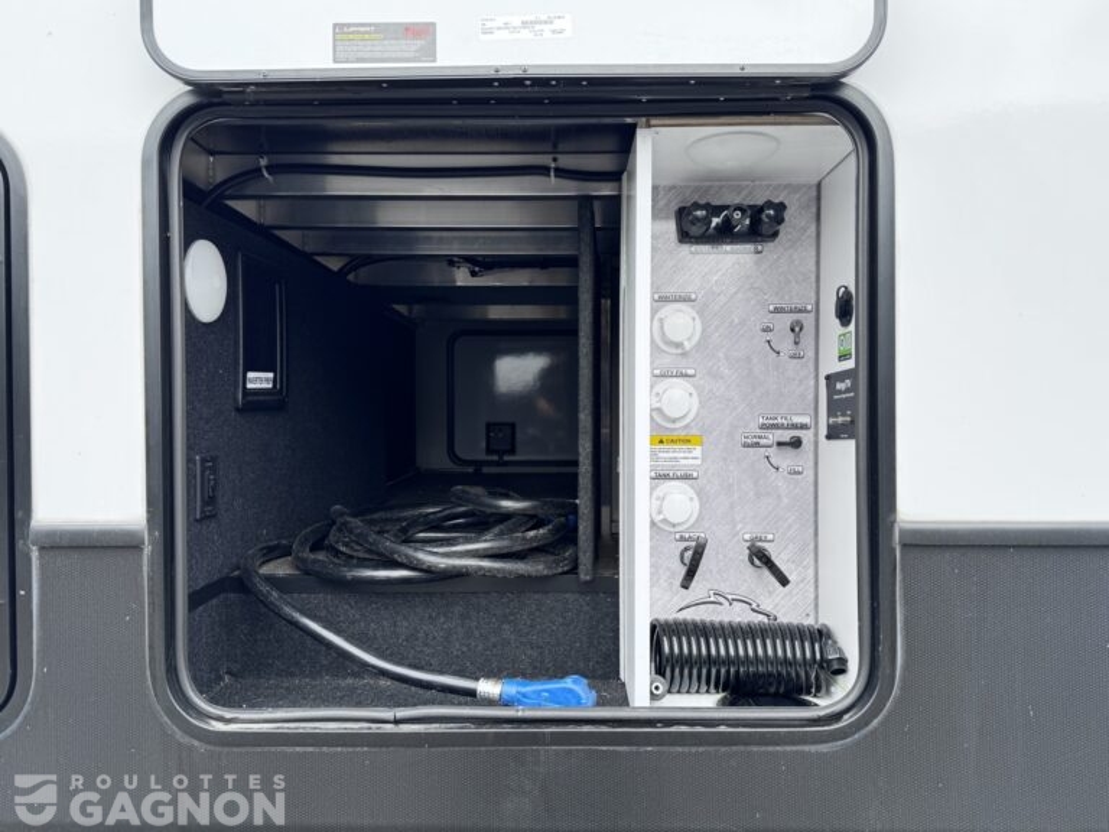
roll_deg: +0.1
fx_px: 769
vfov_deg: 56.8
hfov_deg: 71.6
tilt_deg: +0.4
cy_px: 416
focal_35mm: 24
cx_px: 554
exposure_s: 1/448
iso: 80
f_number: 1.78
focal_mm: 6.76
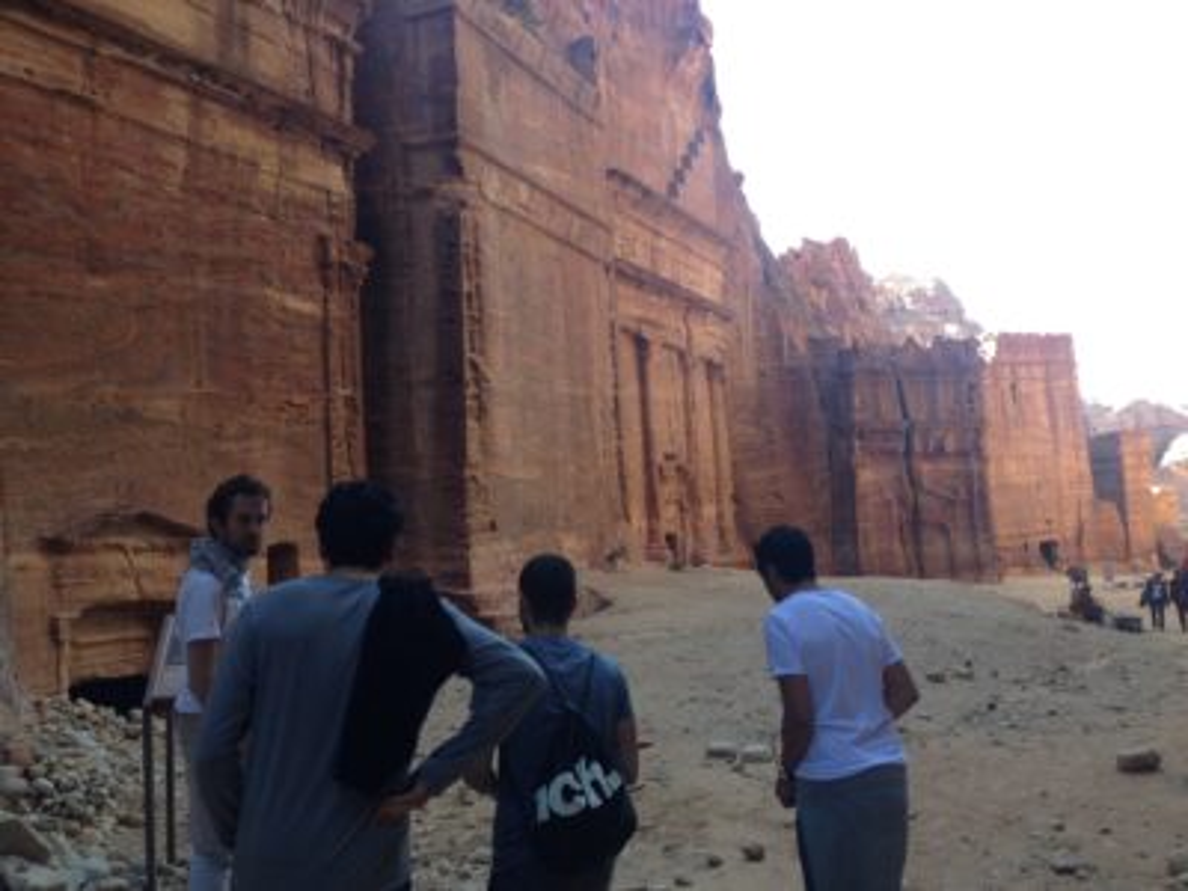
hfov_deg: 55.4
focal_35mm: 33
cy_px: 446
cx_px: 594
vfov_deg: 42.9
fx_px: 1133
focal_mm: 4.12
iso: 50
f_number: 2.4
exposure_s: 1/183
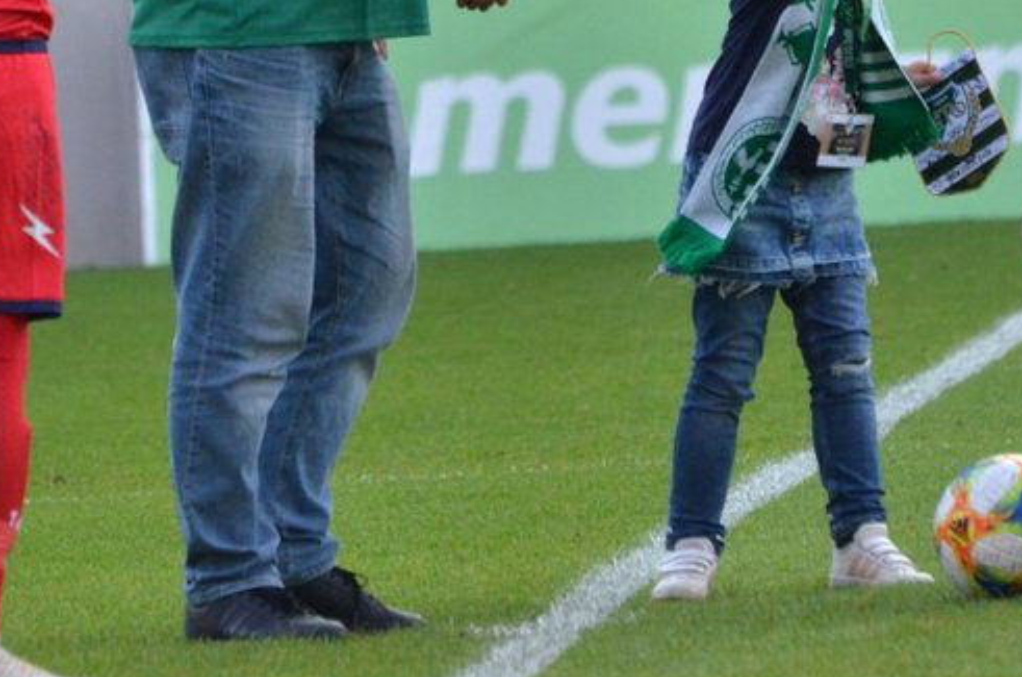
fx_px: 23906
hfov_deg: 2.4
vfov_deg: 1.6
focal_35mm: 844
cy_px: 78
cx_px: 585
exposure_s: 1/1250
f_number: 5.3
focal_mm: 230
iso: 2000
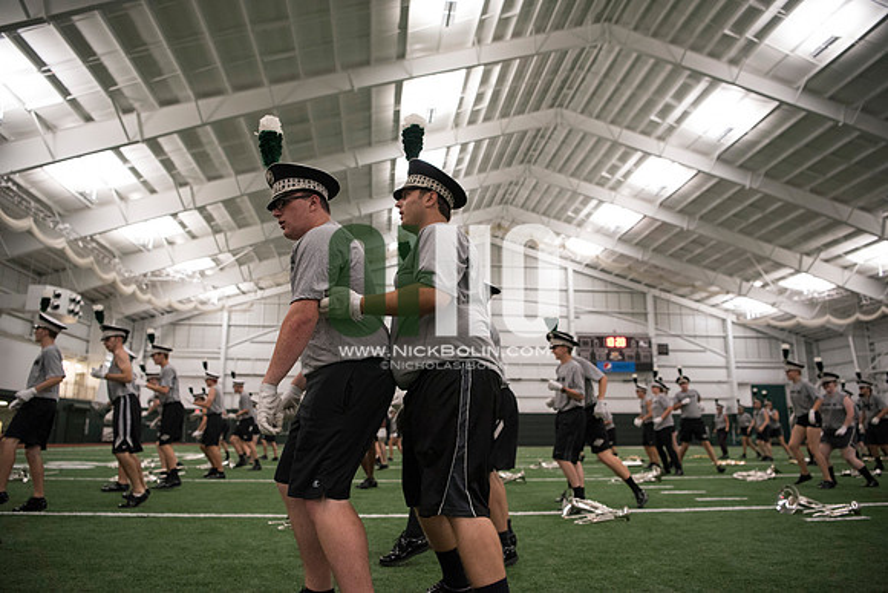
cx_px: 444
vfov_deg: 49.6
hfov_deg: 69.4
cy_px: 296
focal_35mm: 26
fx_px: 641
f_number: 3.2
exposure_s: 1/320
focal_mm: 26
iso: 3200
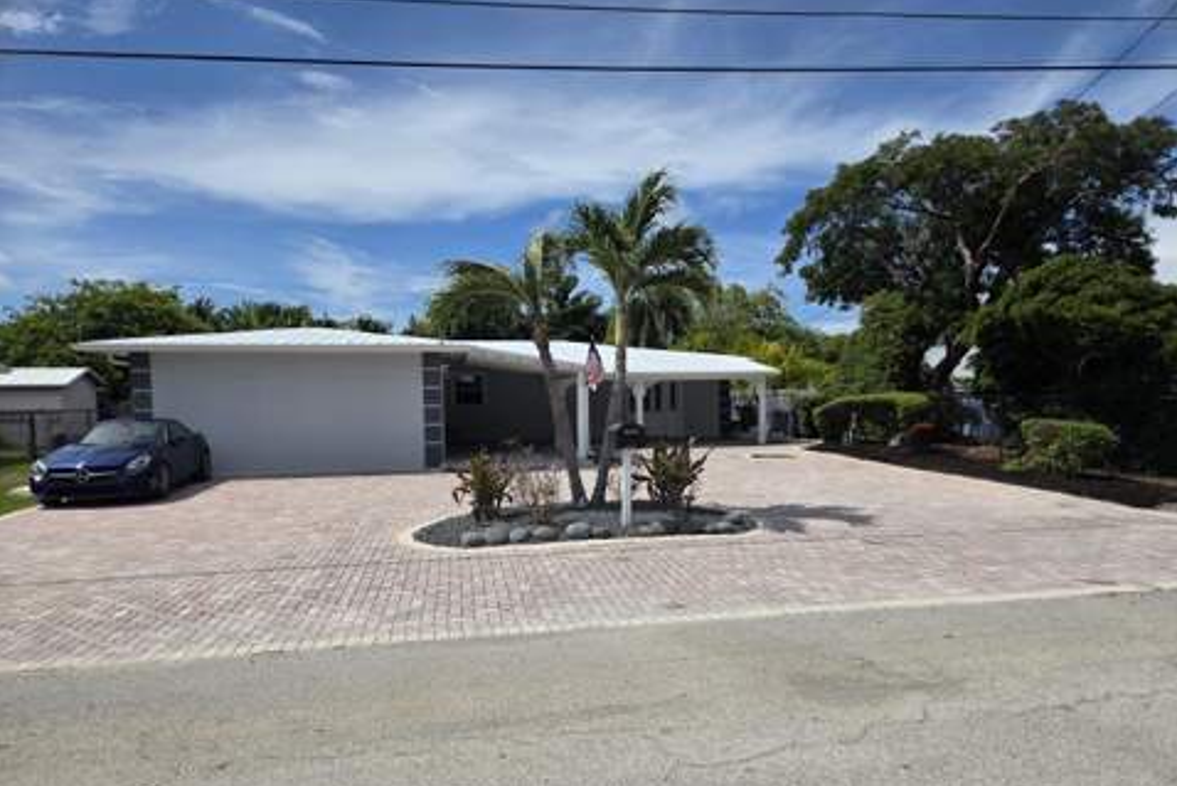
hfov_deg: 73.7
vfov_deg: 53.1
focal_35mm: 24
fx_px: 785
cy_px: 432
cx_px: 588
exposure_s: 1/7891
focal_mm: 5.4
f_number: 1.8
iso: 64
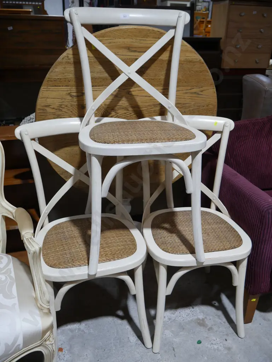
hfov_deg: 44.2
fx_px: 335
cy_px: 181
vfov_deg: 56.8
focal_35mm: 32
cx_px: 136
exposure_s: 1/60
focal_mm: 16
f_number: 4
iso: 250
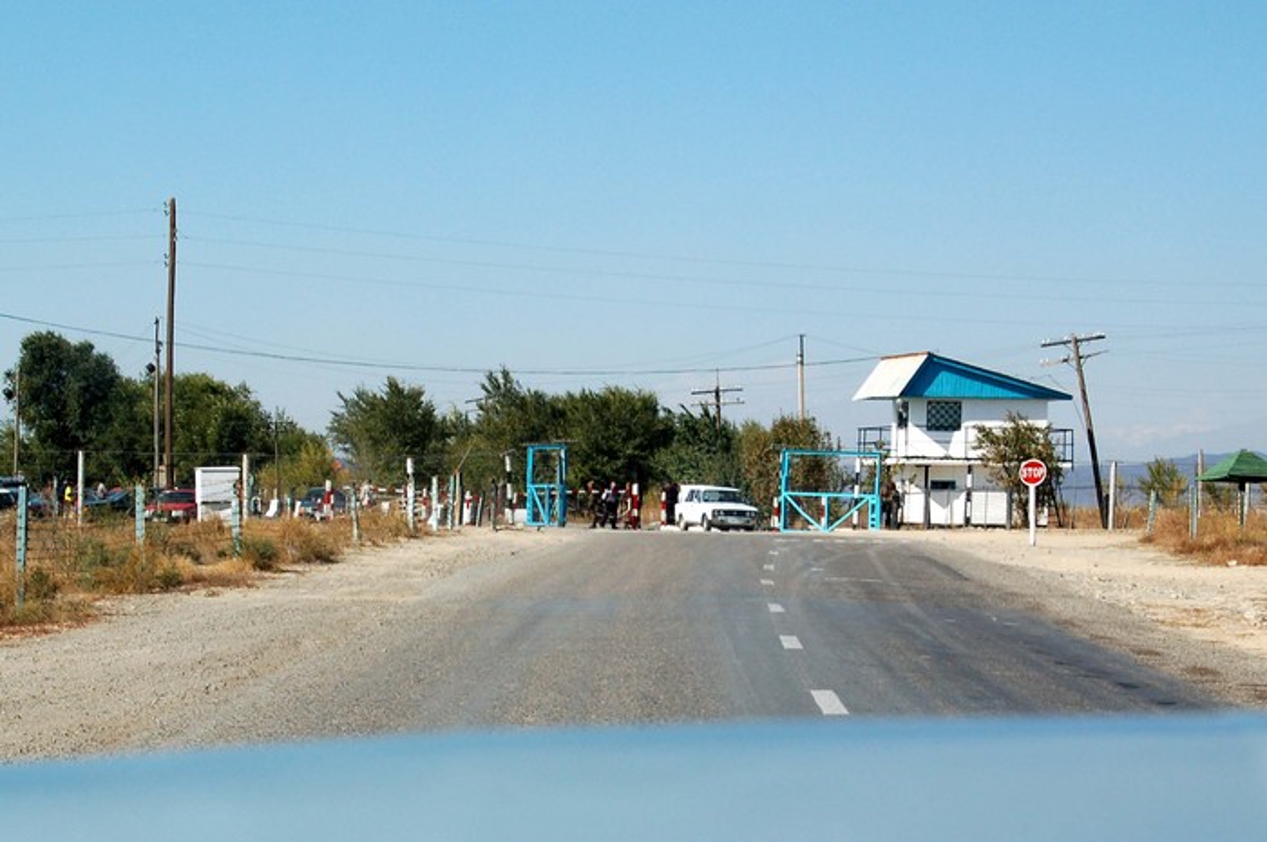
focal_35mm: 75
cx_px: 634
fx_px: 2636
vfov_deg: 18.1
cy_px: 421
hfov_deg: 27.0
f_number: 10
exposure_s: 1/400
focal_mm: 50
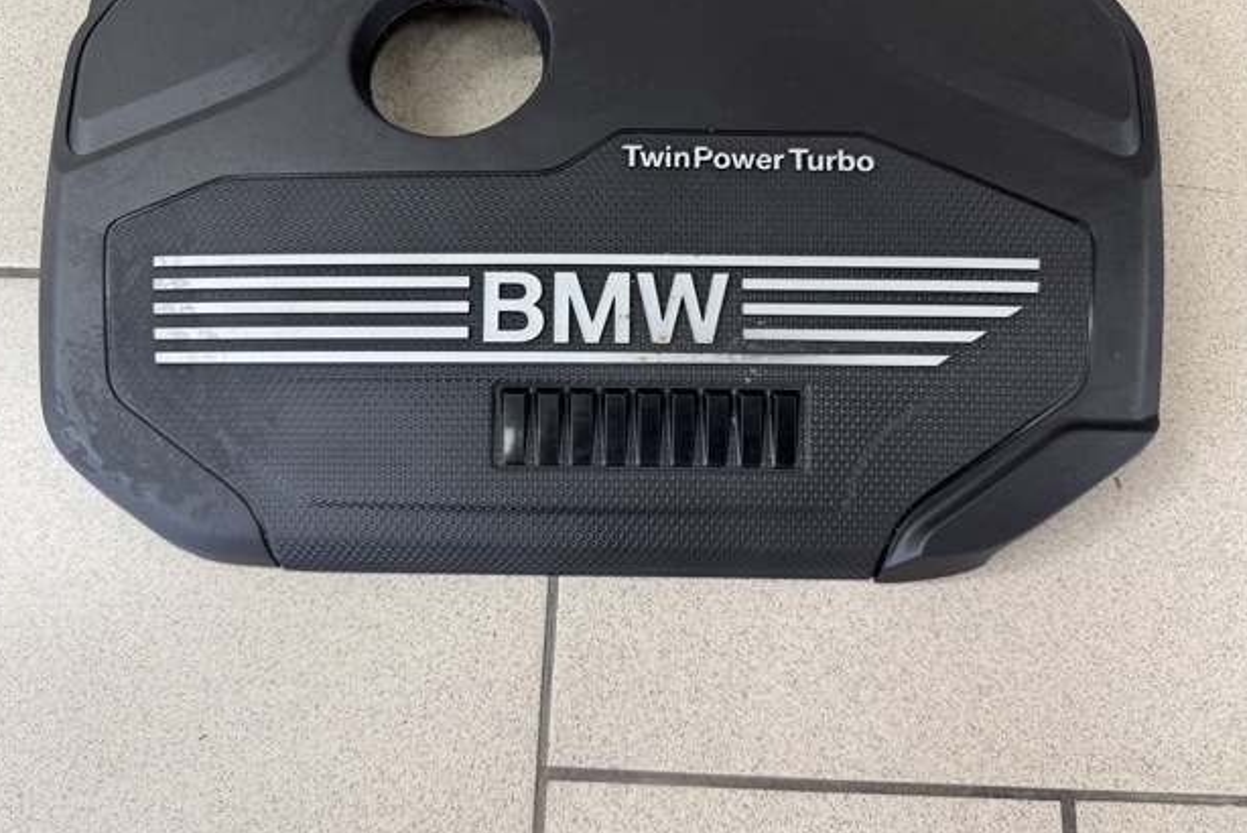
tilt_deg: -73.4
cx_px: 621
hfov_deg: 69.4
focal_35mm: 26
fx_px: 901
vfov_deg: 49.6
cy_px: 382
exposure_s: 1/100
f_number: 1.78
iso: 160
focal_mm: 6.76
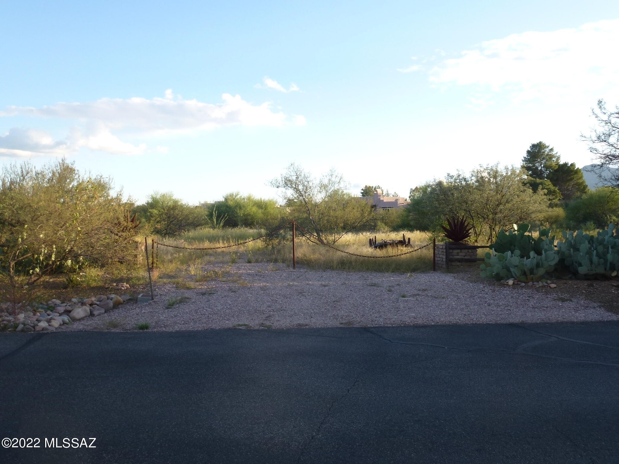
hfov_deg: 60.0
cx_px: 310
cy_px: 232
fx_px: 536
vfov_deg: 46.8
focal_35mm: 30
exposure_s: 1/250
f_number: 3.5
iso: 100
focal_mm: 5.4
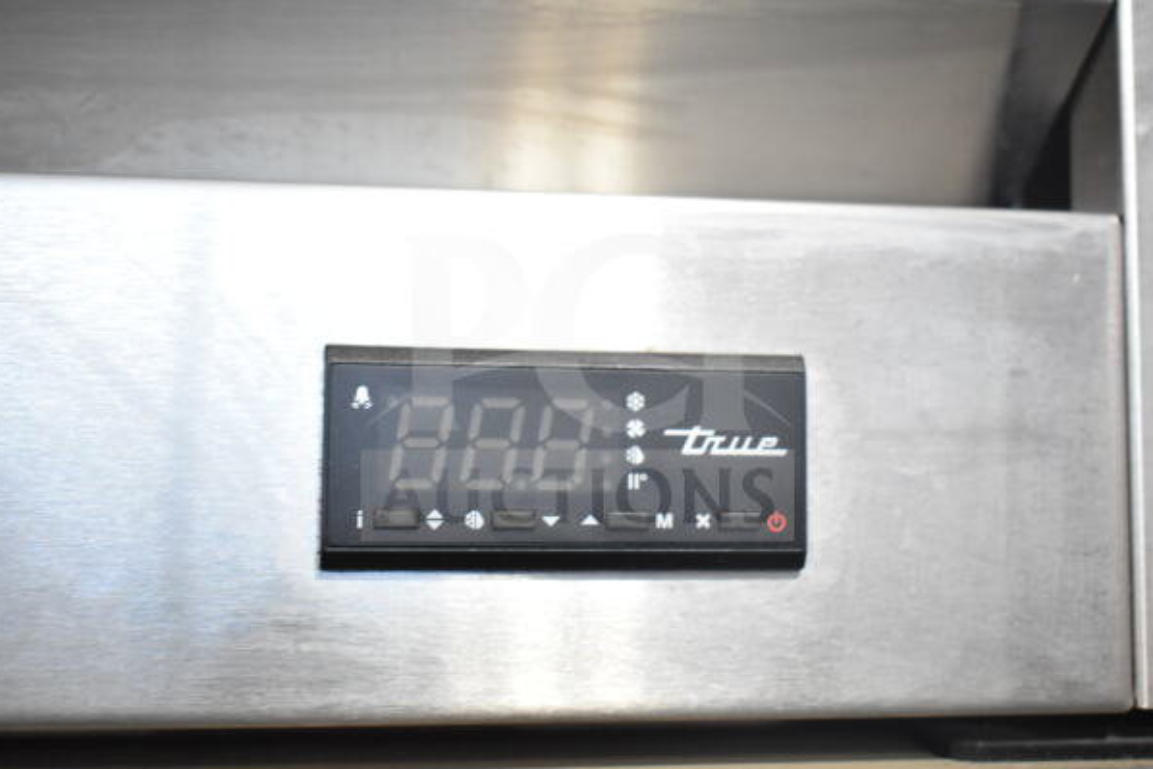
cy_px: 388
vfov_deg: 27.5
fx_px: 1570
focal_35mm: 49
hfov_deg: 40.3
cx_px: 576
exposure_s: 1/100
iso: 1600
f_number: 5
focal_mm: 32
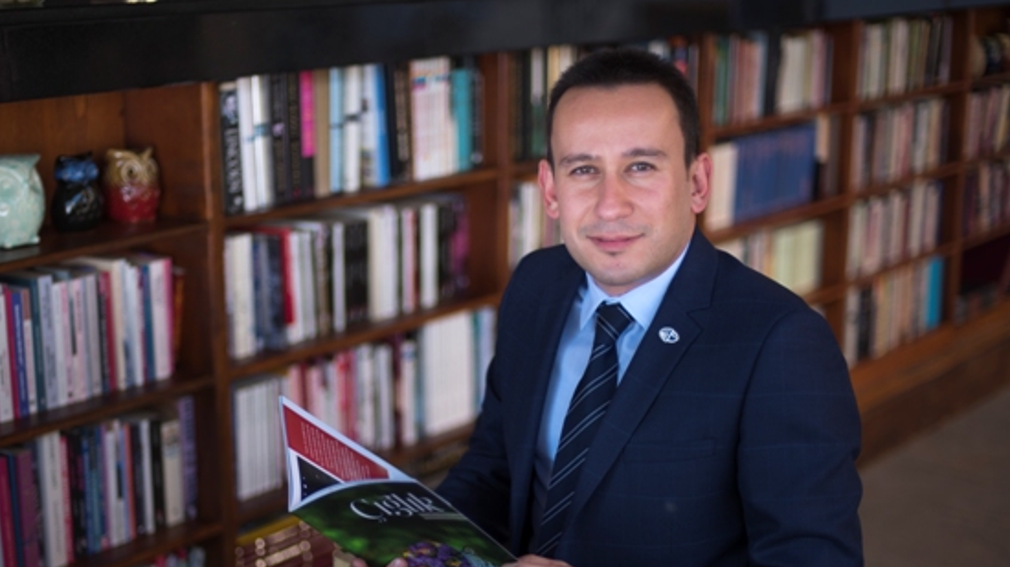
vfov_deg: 19.6
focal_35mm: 61
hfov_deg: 34.3
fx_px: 1633
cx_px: 448
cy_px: 384
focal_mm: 50
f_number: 1.4
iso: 100
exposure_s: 1/640
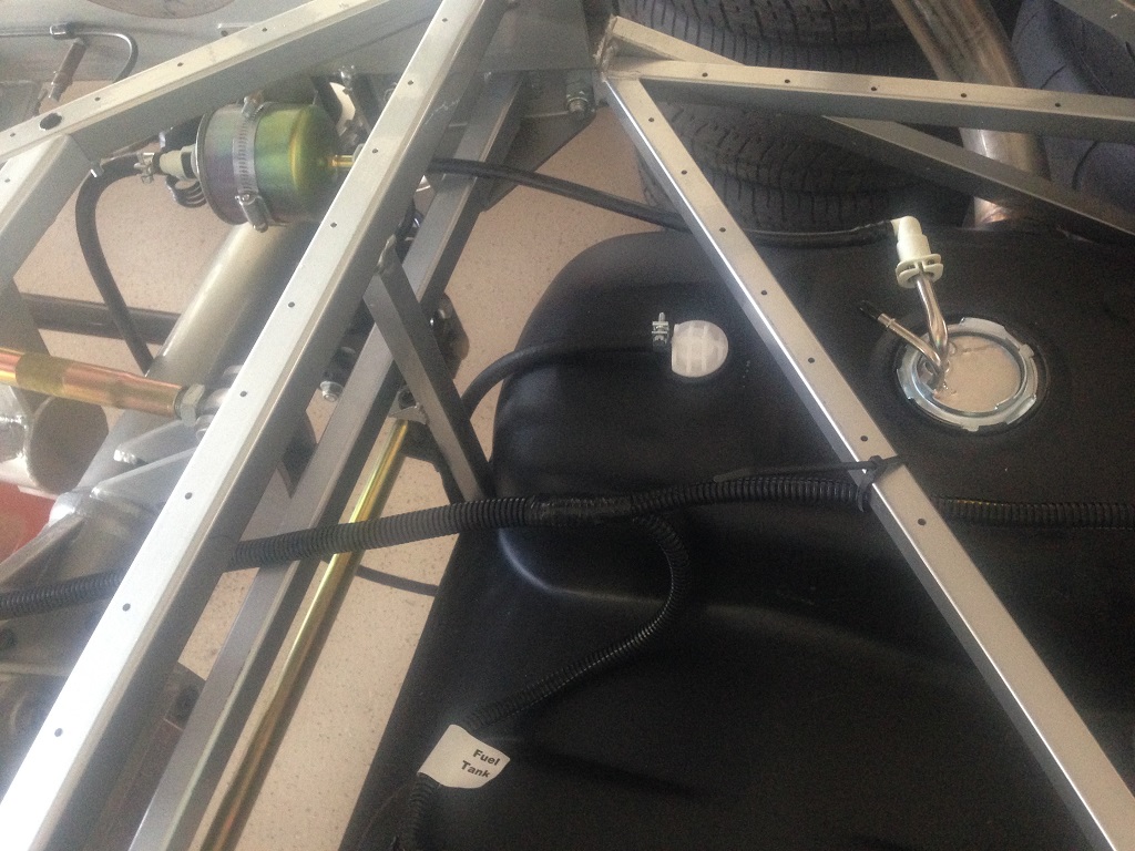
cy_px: 426
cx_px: 568
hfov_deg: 55.4
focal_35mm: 33
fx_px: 1082
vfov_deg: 42.9
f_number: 2.4
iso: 320
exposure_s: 1/20
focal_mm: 4.12
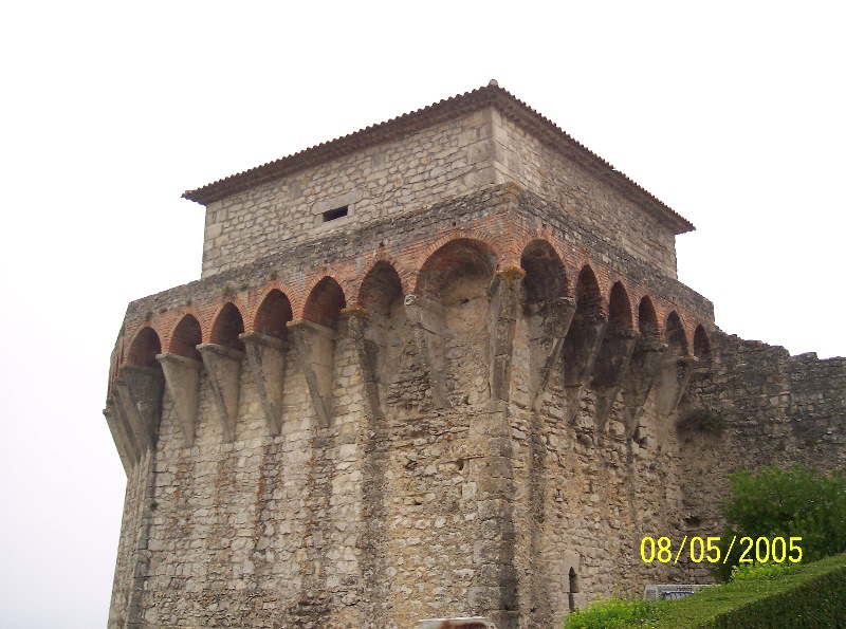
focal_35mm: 38
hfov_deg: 49.1
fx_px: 926
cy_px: 314
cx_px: 423
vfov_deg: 37.5
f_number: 2.8
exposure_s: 1/45
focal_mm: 8
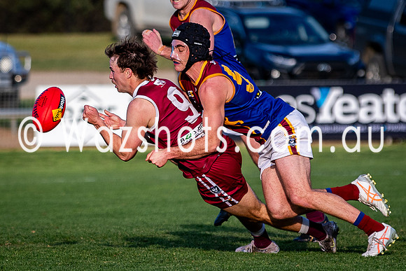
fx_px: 7050
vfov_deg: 2.2
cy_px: 143
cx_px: 78
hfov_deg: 3.3
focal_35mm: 625
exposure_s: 1/1600
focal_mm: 160
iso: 140
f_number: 2.8
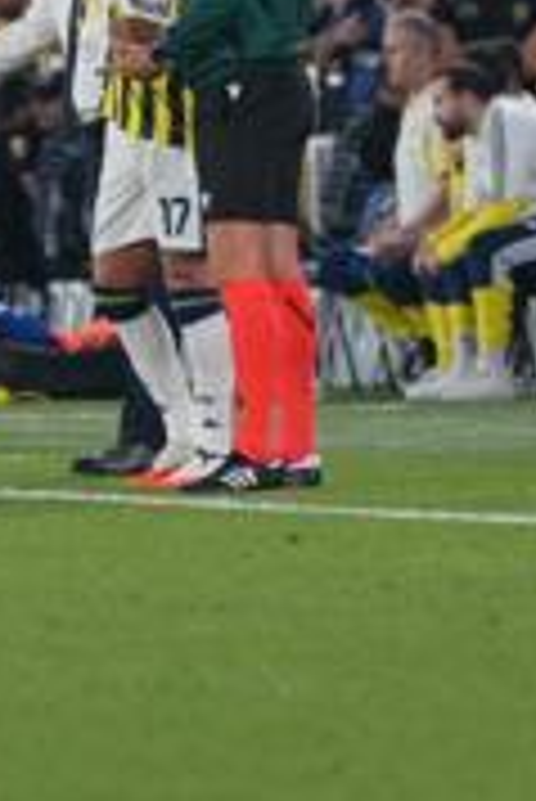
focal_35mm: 1032
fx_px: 23002
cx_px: 20
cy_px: -68
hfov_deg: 1.3
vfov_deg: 2.0
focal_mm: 200
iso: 2000
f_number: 3.2
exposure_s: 1/3200
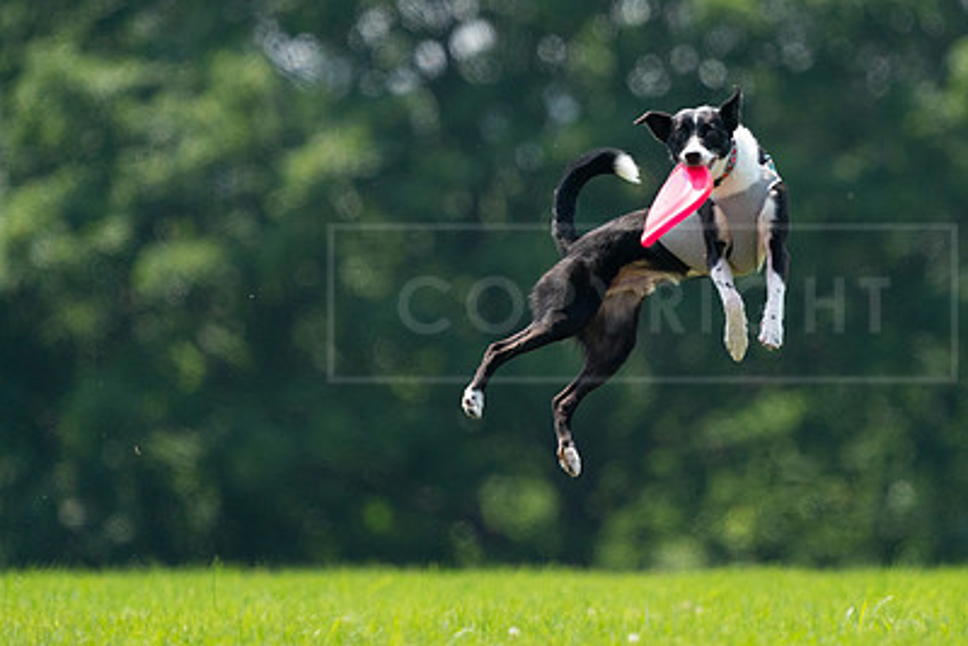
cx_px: 559
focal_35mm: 869
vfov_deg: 1.6
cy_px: 345
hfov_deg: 2.4
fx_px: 23374
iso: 2000
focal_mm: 600
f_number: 6.3
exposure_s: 1/4000
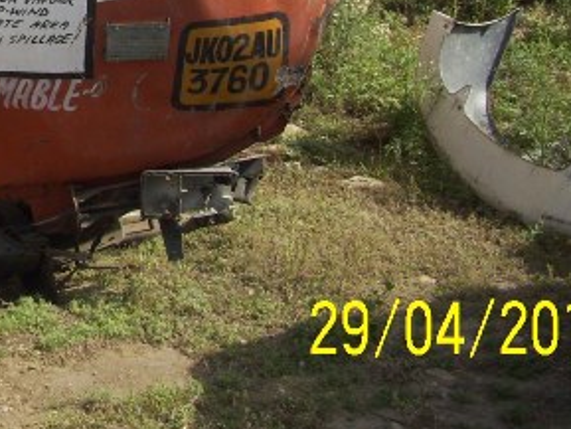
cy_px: -117
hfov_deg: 19.8
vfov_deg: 15.1
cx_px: -87
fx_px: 1551
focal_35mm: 94
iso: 80
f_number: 5.6
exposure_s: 1/200
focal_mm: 5.7
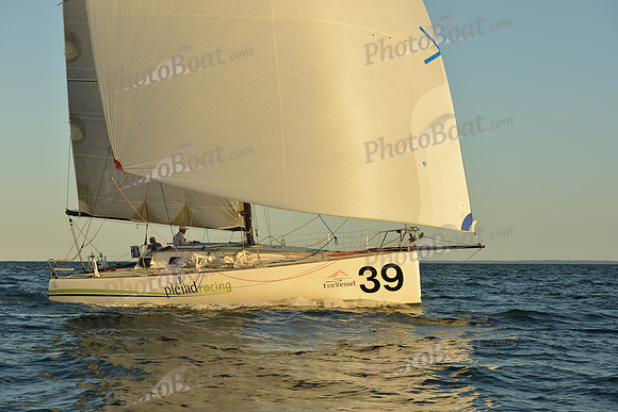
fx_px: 1374
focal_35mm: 80
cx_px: 309
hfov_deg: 25.4
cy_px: 206
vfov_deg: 17.1
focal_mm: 80
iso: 320
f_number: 8
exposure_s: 1/800
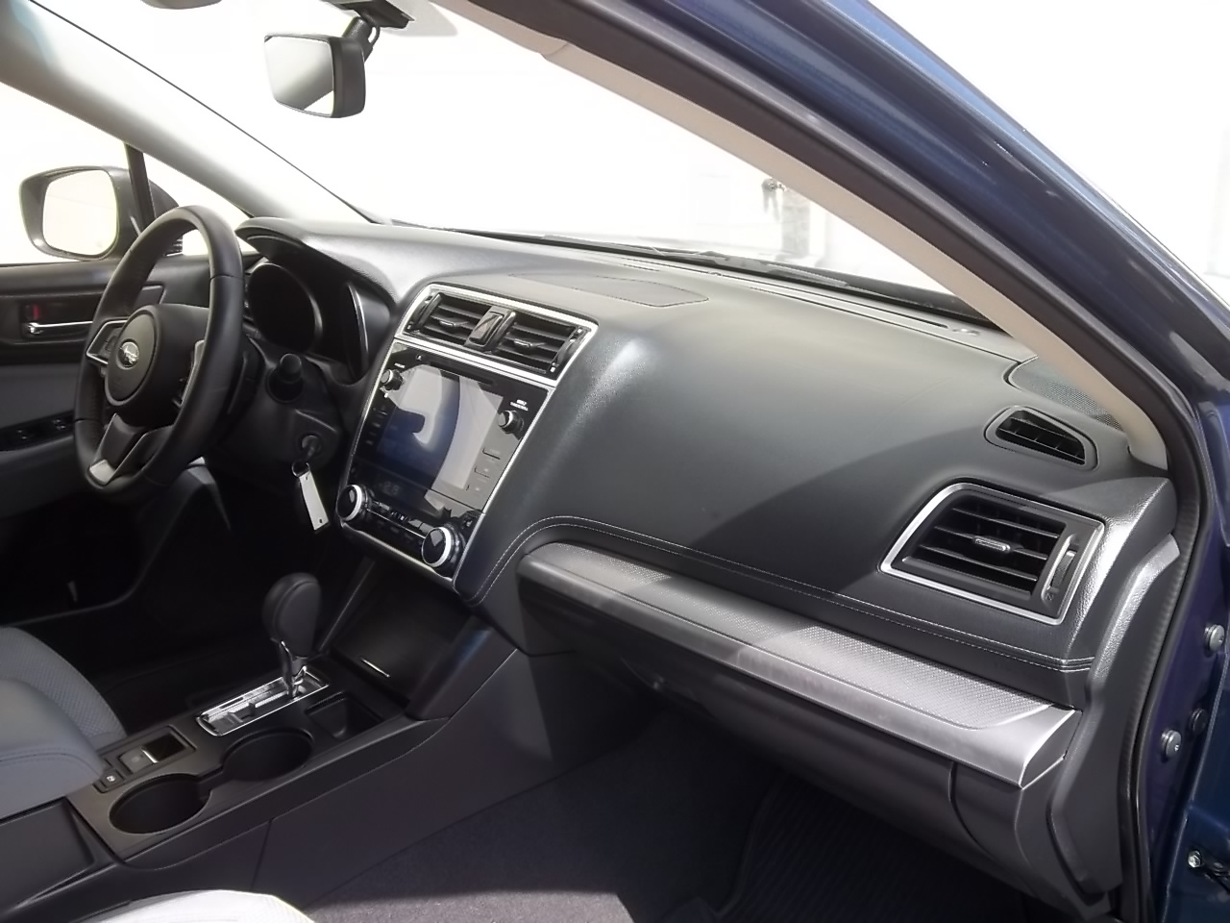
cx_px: 615
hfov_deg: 52.6
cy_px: 462
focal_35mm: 35
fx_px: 1244
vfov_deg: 40.7
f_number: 3.86
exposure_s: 1/125
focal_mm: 6.17
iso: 64
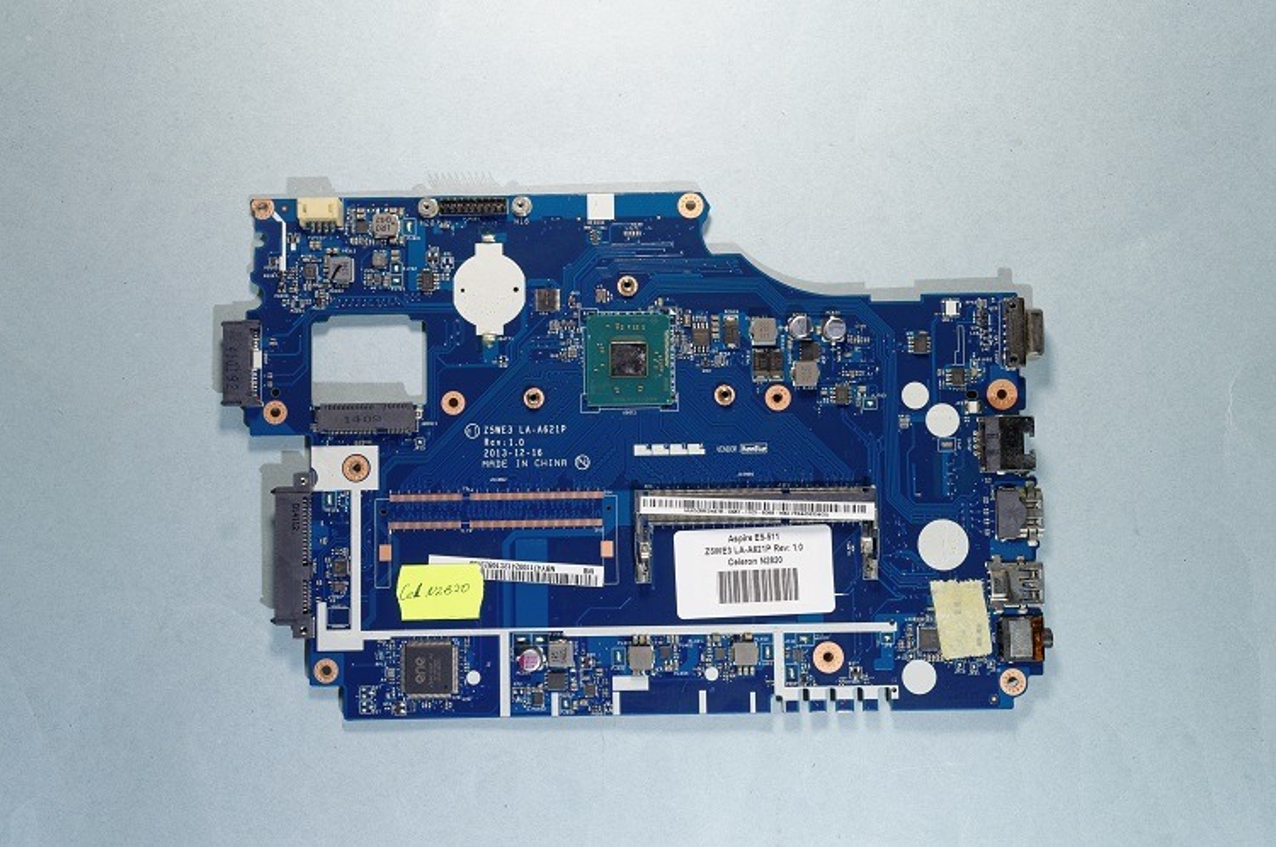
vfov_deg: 39.9
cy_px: 424
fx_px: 1168
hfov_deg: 57.3
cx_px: 638
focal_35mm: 33
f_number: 8
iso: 100
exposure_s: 1/5
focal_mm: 22
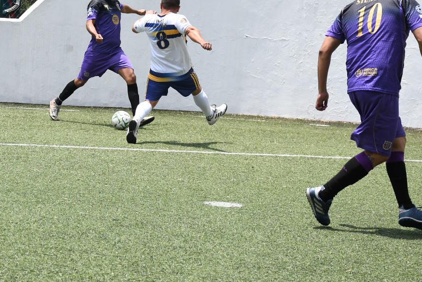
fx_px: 1630
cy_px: 69
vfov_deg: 9.9
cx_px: 71
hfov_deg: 14.7
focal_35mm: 139
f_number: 5.6
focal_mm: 50
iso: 500
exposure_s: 1/1600
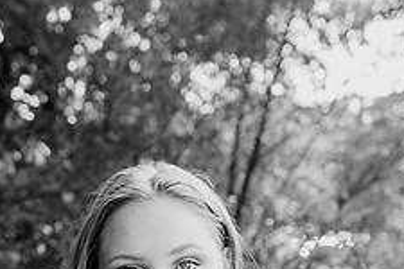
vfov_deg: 21.0
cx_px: 144
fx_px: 696
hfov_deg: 32.2
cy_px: 281
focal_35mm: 62
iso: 250
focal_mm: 24
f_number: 2.8
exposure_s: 1/800
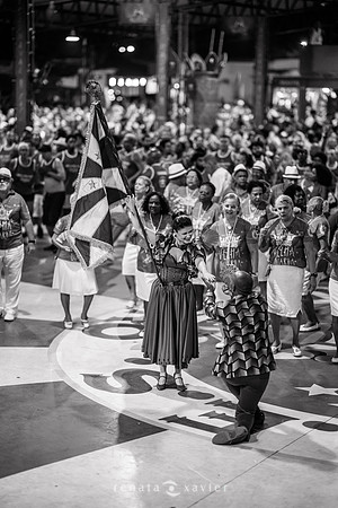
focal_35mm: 85
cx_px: 169
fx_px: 1197
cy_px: 254
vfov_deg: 23.9
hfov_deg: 16.1
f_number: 1.3
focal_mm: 85
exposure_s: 1/800
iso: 1000
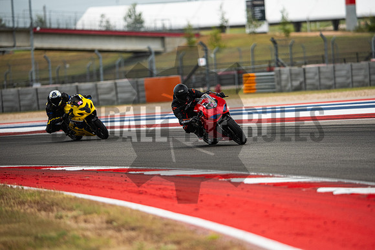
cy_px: 125
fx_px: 3126
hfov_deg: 6.9
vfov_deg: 4.6
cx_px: 188
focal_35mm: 300
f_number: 2
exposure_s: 1/5000
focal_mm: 200
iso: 500
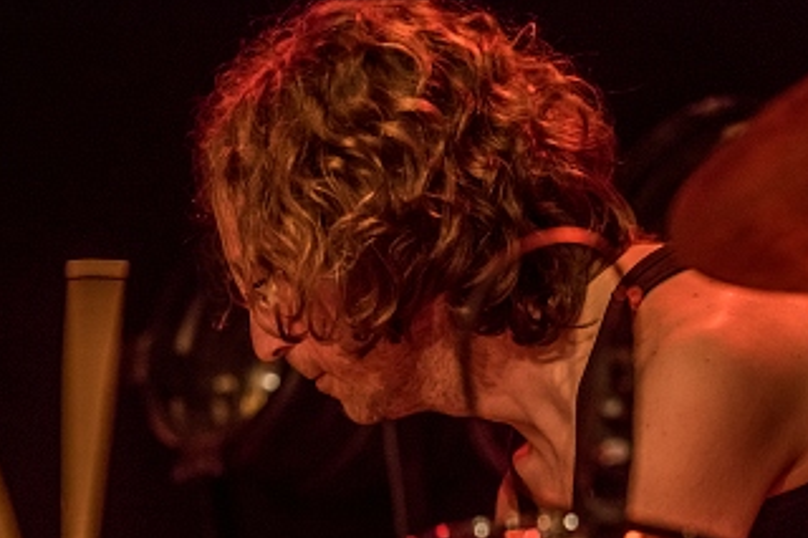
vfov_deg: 4.2
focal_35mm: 328
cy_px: 445
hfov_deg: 6.3
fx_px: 7358
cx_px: 381
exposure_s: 1/80
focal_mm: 175
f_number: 2.8
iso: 1250
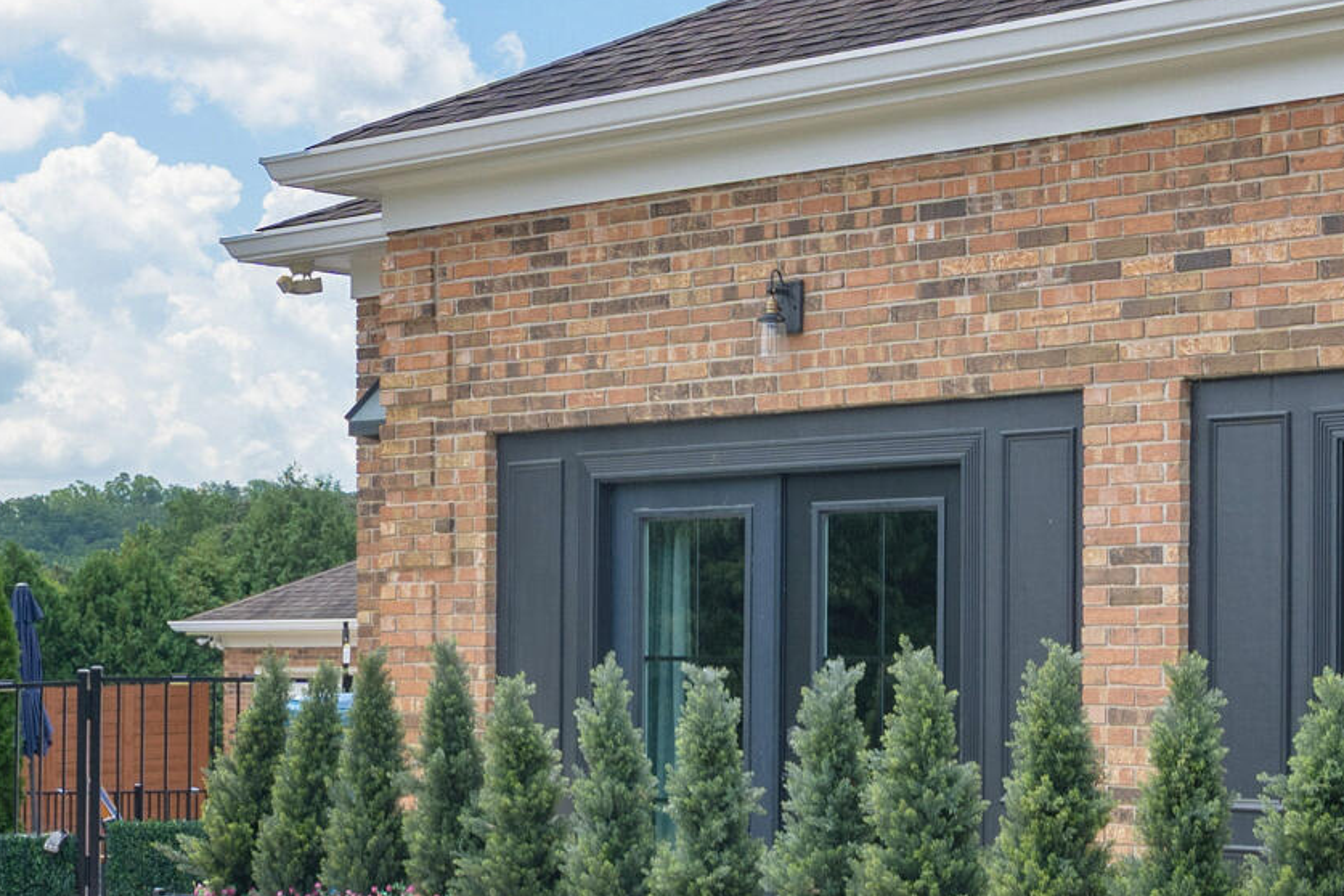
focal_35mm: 86
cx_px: 308
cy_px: 670
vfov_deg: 15.8
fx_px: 3210
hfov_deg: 23.4
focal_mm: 24
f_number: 7.1
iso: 320
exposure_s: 1/250
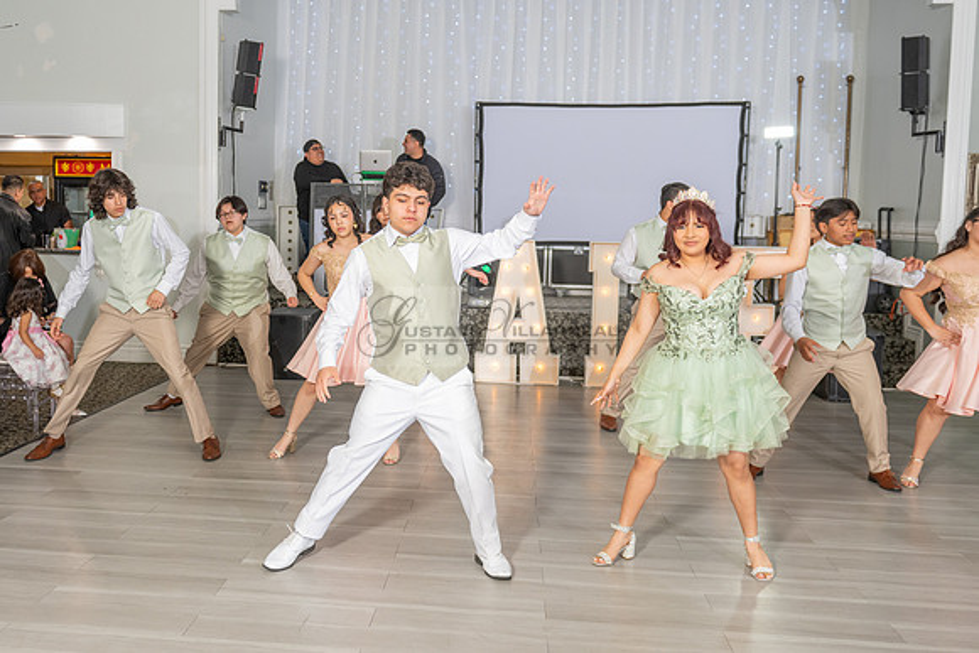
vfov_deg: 35.6
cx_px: 377
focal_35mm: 37
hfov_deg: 50.9
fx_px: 1018
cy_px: 298
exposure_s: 1/160
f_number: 3.5
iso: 500
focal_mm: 28
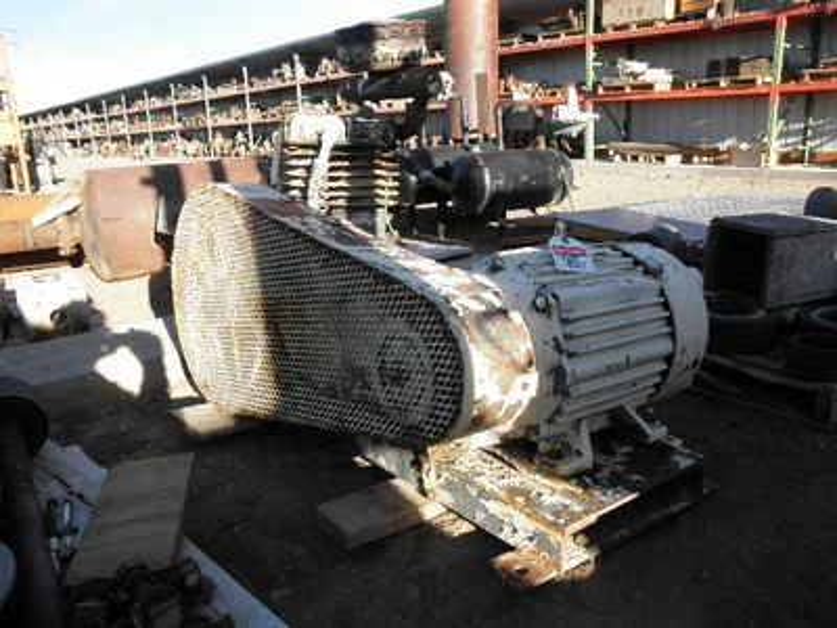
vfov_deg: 49.7
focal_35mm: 28
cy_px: 314
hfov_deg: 63.4
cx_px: 418
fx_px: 677
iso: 64
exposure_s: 1/400
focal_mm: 5
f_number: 3
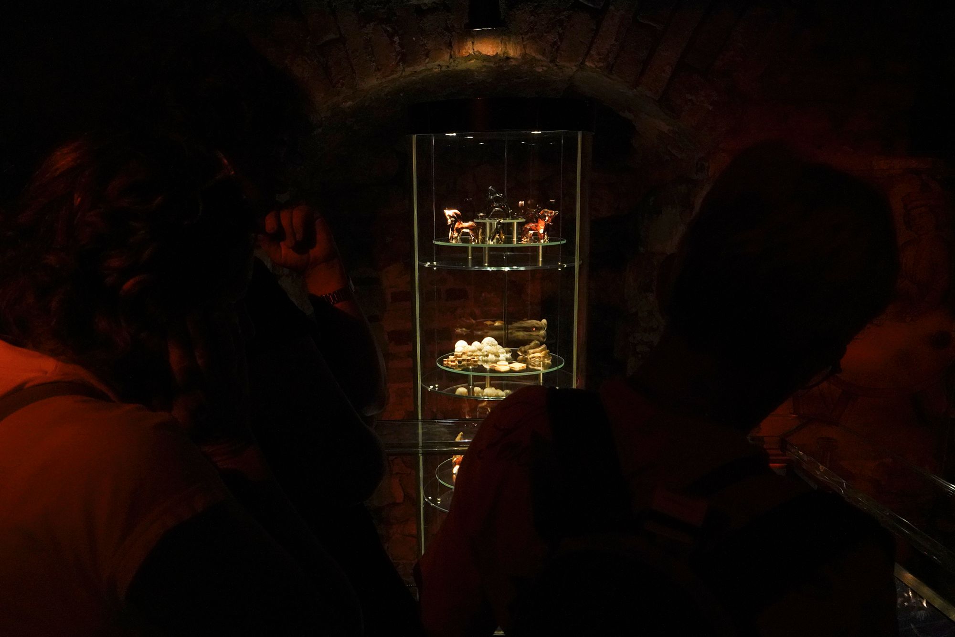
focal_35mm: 24
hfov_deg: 73.7
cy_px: 318
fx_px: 637
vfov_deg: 53.1
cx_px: 478
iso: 6400
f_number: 8
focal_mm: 24
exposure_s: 1/80
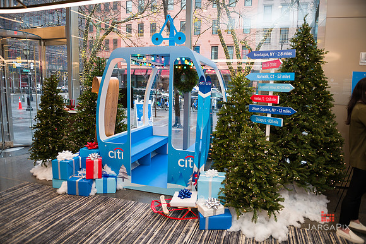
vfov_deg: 53.1
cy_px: 122
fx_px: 244
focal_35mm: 24
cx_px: 183
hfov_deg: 73.8
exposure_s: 1/200
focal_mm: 24
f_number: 3.2
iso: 400
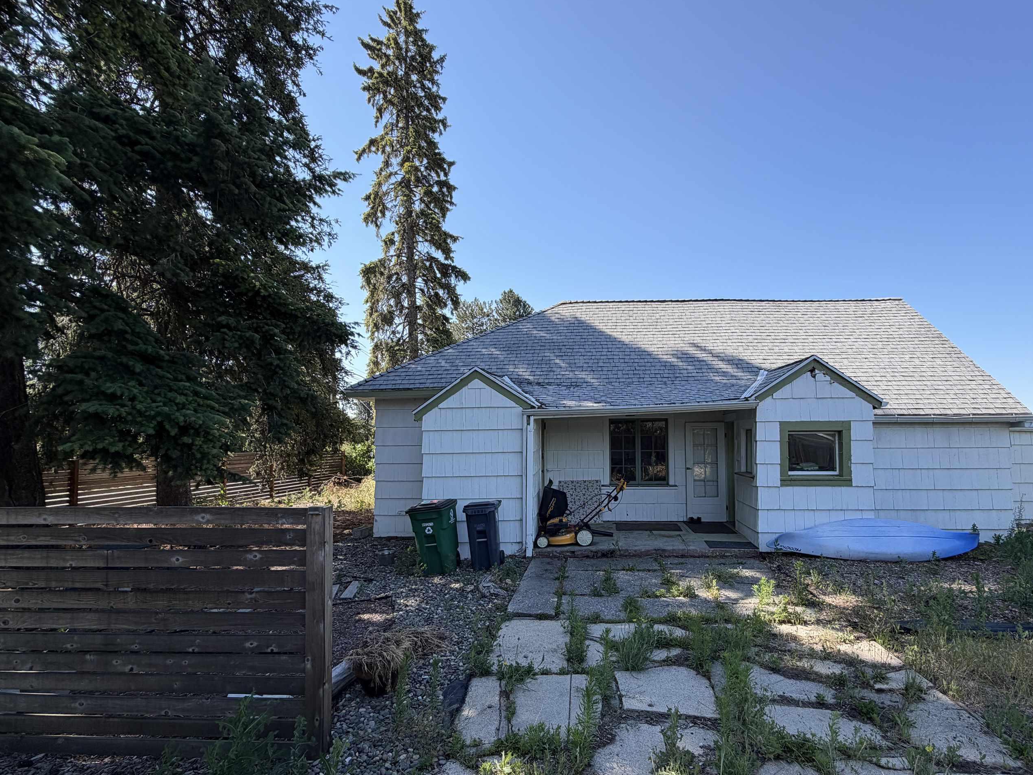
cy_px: 423
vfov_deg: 74.6
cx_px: 574
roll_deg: +0.2
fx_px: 507
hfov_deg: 90.7
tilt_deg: +2.7
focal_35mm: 17
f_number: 2.2
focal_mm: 2.22
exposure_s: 1/694
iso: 40
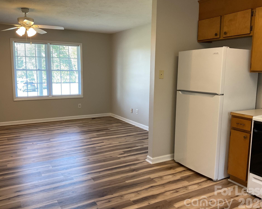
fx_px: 240
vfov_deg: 47.1
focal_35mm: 31
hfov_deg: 57.2
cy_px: 106
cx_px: 125
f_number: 1.8
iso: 64
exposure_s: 1/60
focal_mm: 3
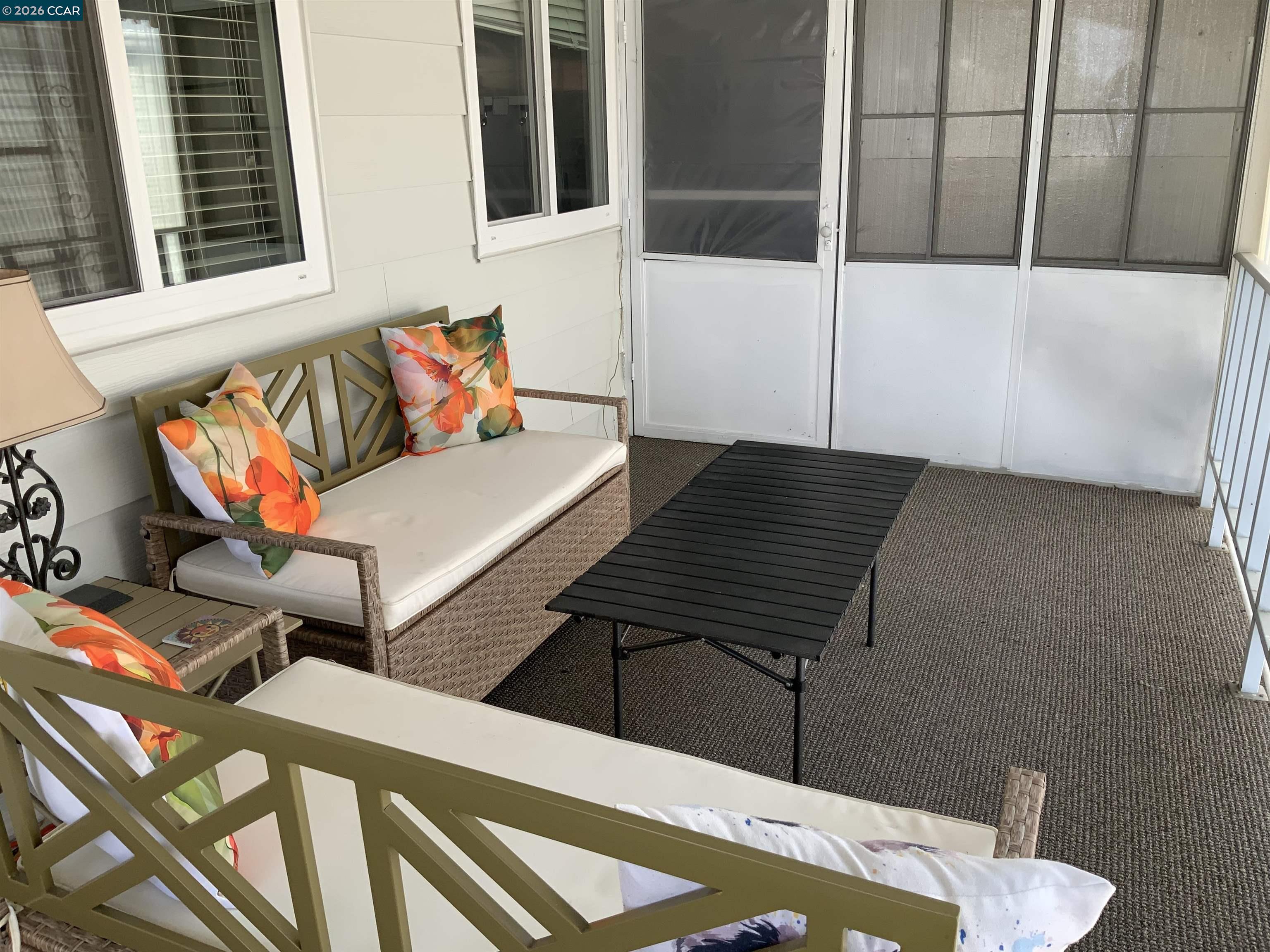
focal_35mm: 29
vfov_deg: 48.2
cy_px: 476
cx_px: 635
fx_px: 1064
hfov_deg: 61.7
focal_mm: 3
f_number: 1.8
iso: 16
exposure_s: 1/183
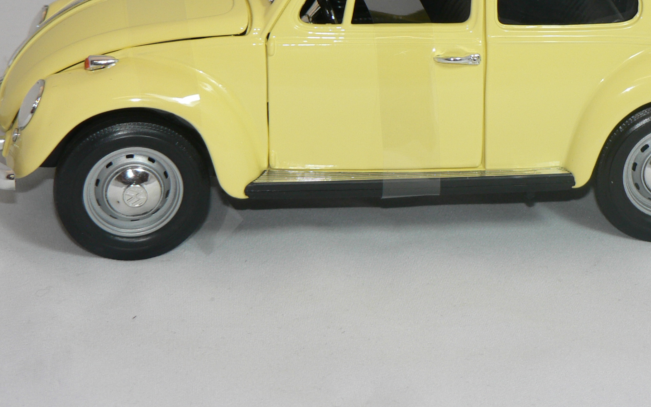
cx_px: 428
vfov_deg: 10.0
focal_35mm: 131
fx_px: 2324
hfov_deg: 15.9
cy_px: 81
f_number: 3.2
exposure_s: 1/60
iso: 80
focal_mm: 12.6
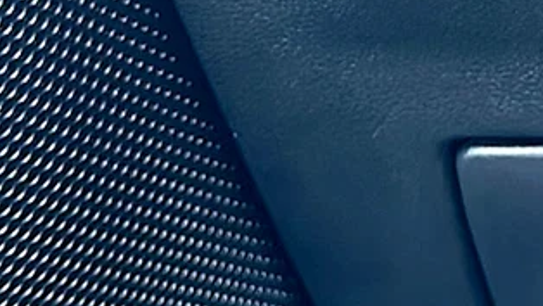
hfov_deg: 21.0
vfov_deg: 12.0
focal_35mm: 97
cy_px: -132
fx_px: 1397
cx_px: 591
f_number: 1.78
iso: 250
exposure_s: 1/40
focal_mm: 6.86
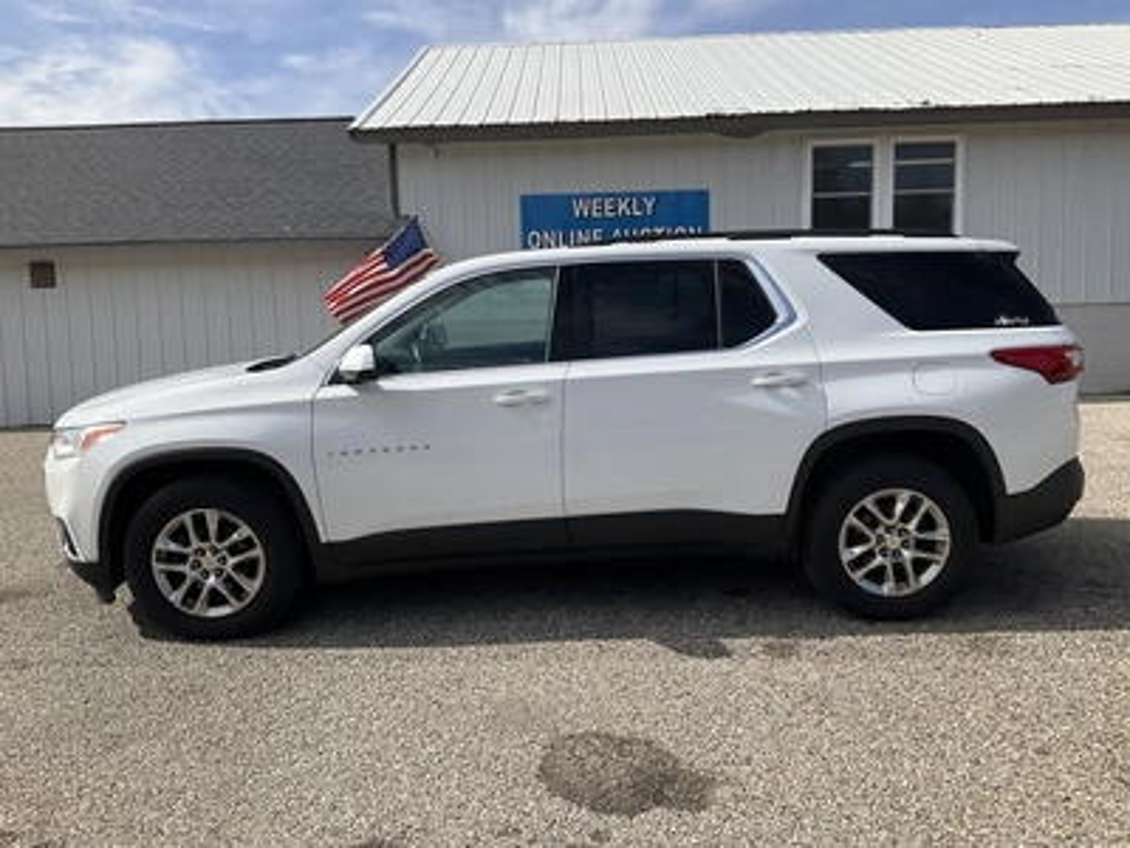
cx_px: 565
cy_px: 424
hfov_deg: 61.7
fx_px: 947
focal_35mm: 29
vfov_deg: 48.2
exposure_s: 1/2320
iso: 25
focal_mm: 3
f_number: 1.8
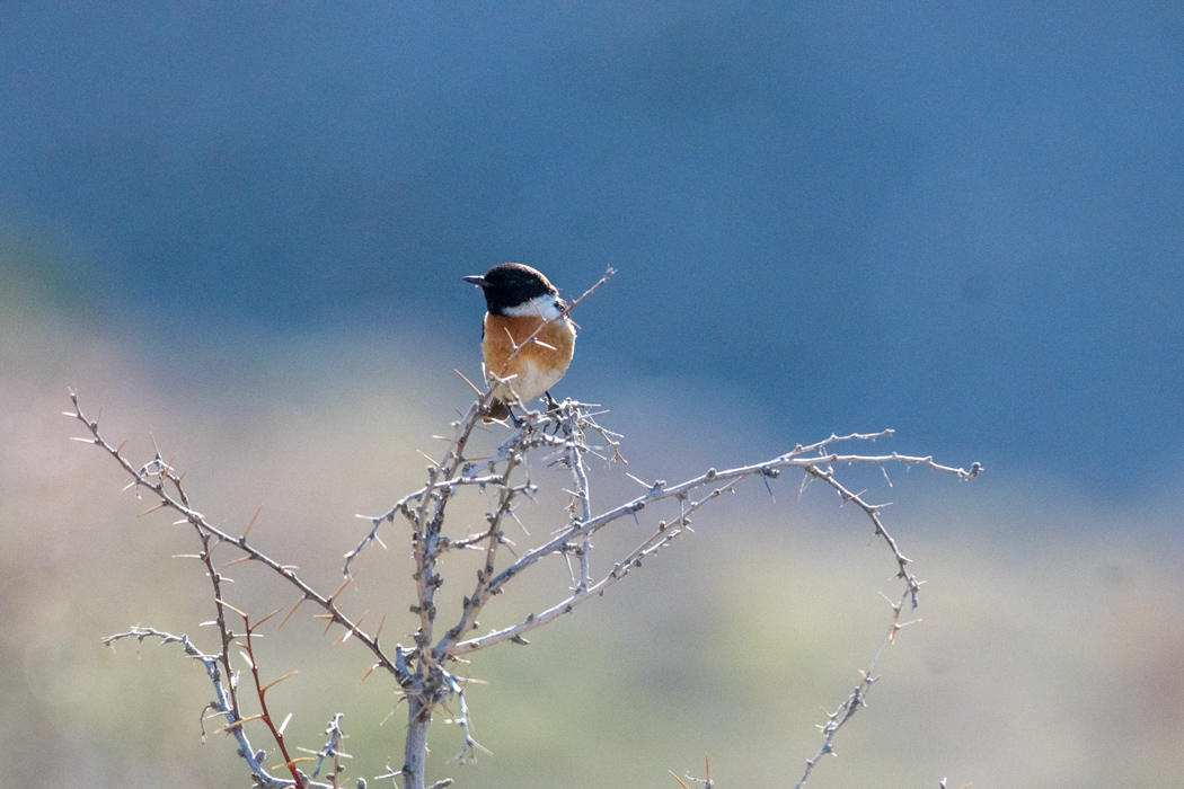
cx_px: 592
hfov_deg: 2.9
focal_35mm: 720
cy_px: 394
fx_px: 23678
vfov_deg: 1.9
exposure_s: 1/5000
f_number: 6.3
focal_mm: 480
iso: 1600
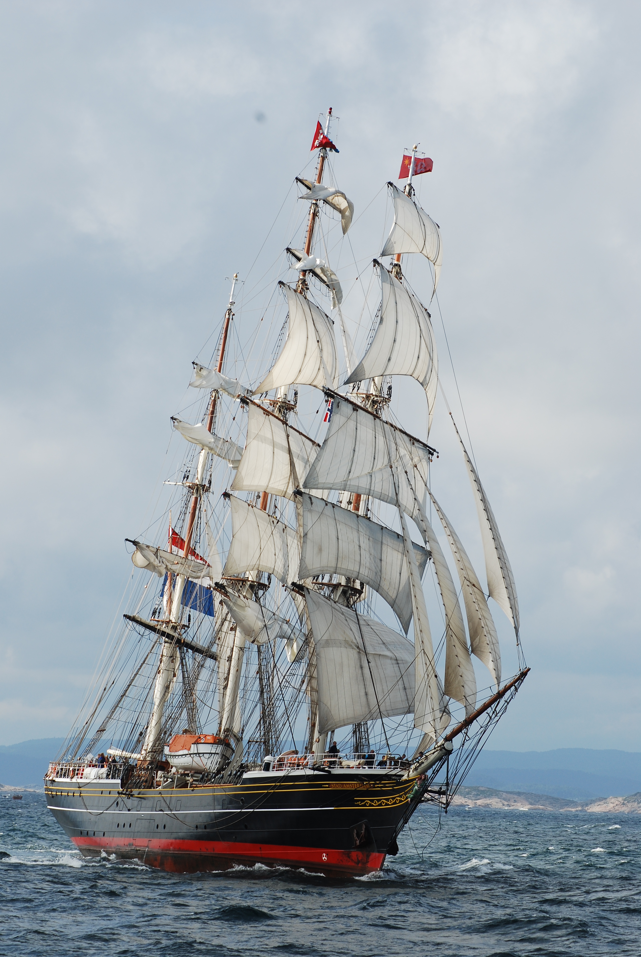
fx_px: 4474
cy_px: 478
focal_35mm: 168
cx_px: 320
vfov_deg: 12.2
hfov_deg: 8.2
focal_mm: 112
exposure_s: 1/250
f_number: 10
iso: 140
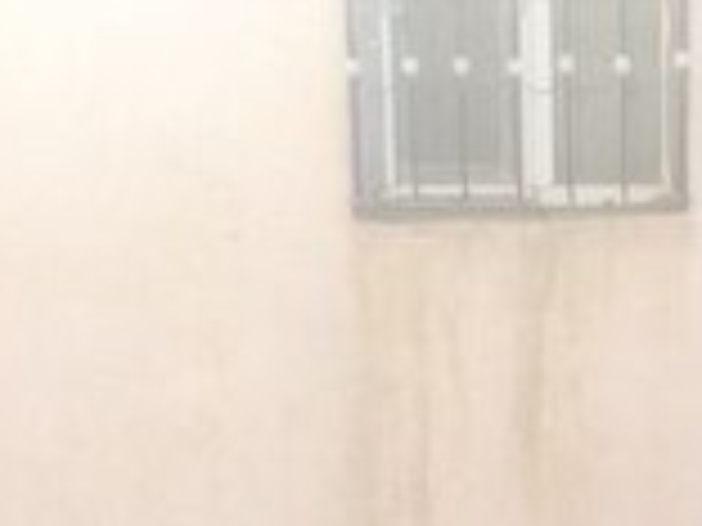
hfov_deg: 13.9
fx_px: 2839
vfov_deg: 9.7
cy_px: 1108
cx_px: 716
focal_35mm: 140
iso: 50
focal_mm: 4.12
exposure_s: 1/262
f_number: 2.4
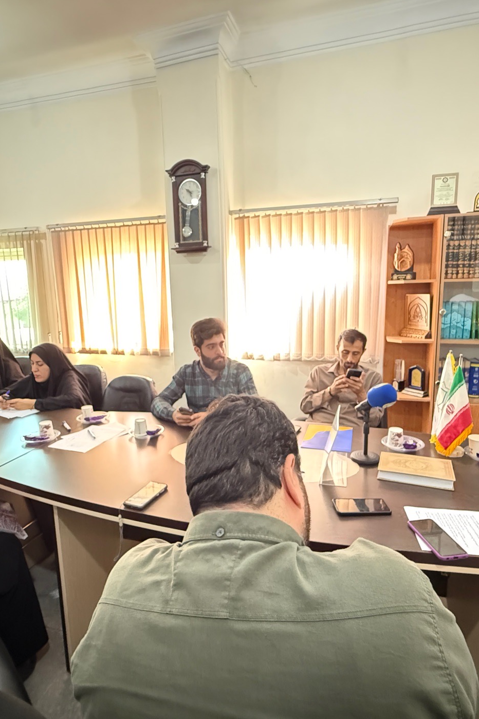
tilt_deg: -9.2
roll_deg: +0.7
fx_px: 399
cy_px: 357
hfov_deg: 61.9
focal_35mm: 20
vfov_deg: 84.0
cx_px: 237
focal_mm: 2.22
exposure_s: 1/35
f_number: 2.2
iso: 1600
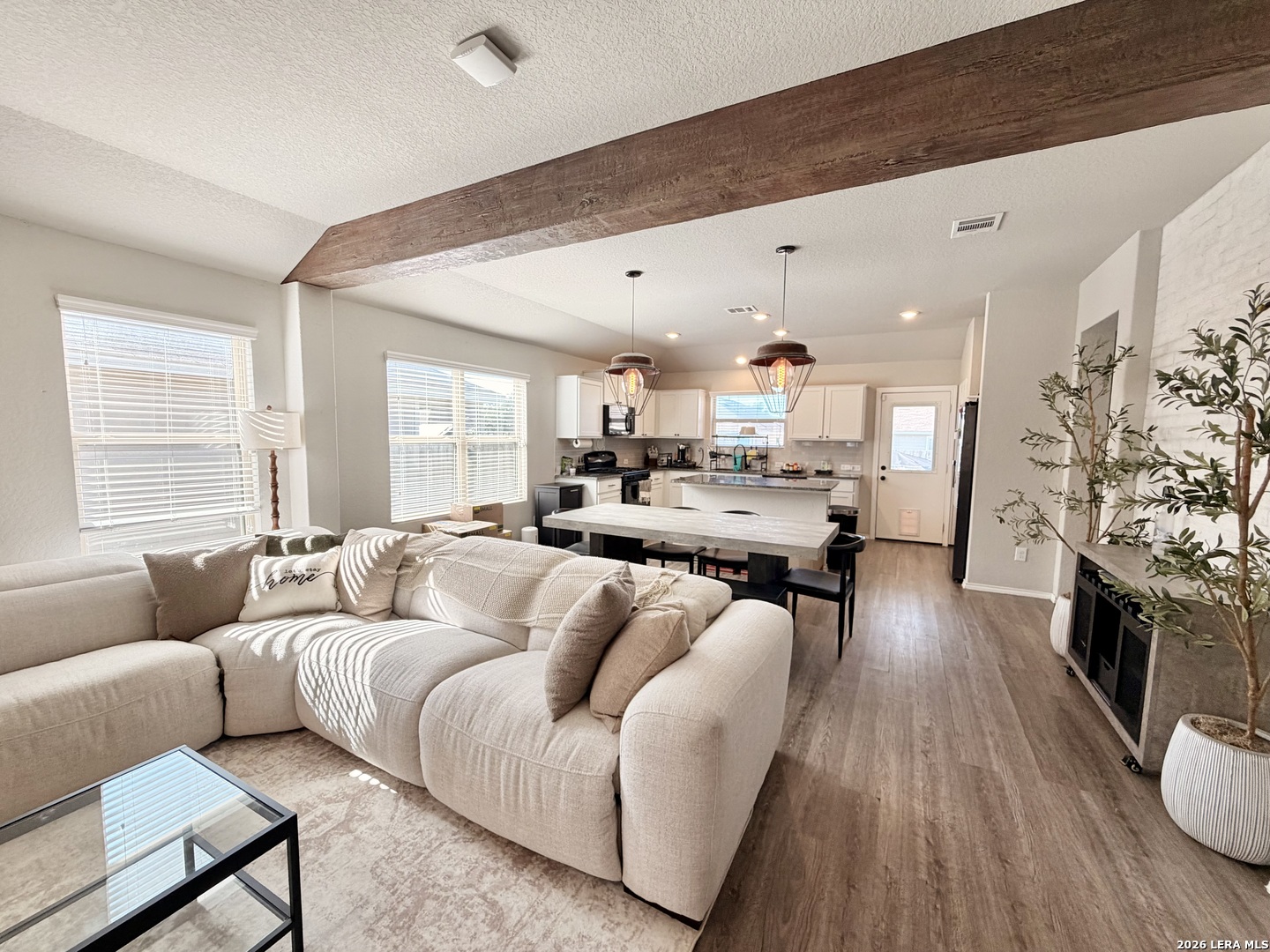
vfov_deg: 85.7
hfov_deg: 102.1
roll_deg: -0.5
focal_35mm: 14
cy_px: 476
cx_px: 635
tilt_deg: -4.3
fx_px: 514
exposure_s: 1/120
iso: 80
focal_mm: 2.22
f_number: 2.2
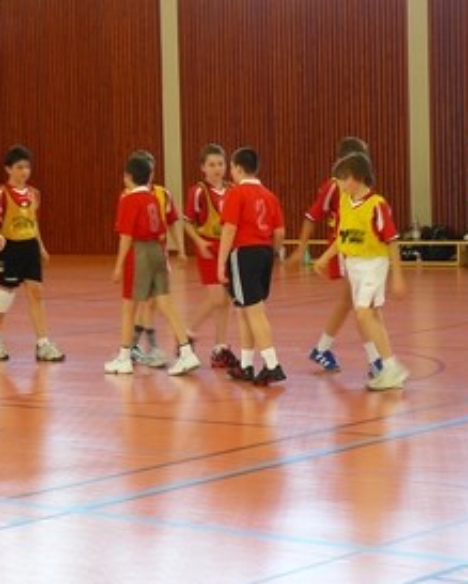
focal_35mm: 114
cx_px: 58
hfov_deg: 13.4
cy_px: 268
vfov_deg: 16.8
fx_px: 1970
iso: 100
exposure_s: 1/30
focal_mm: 12.6
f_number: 3.2
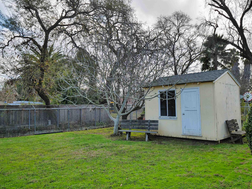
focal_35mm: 30
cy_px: 94
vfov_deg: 46.8
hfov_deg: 59.9
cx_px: 134
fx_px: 218
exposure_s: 1/1300
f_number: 2.8
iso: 250
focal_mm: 14
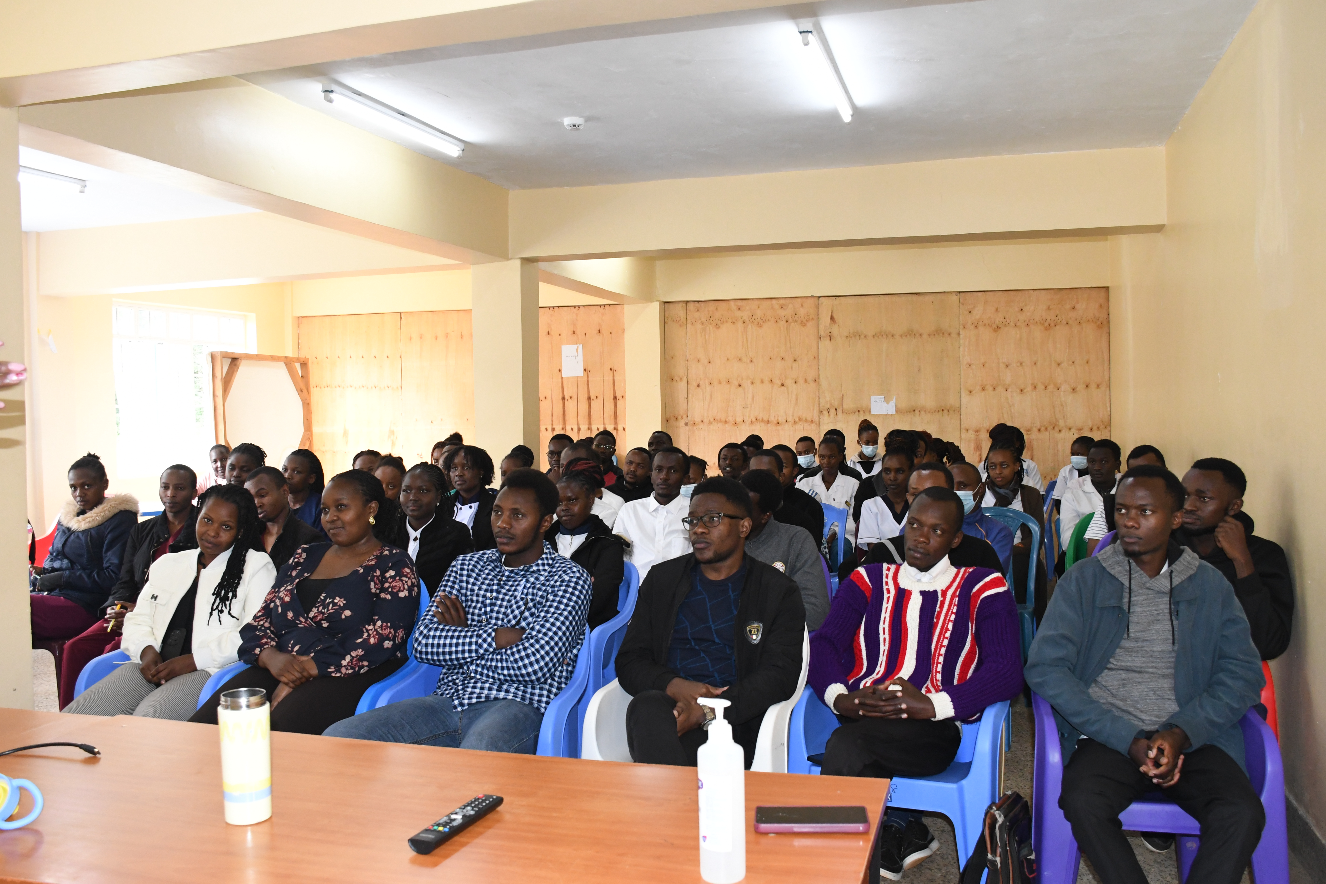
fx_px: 1105
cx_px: 663
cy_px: 442
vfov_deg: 43.6
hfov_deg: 61.9
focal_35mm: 30
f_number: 5.6
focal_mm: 20
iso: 2000
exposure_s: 1/100
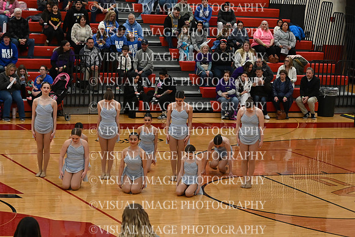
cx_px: 178
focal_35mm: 123
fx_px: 1213
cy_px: 118
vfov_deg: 11.2
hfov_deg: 16.6
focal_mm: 82
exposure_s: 1/400
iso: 5000
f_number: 4
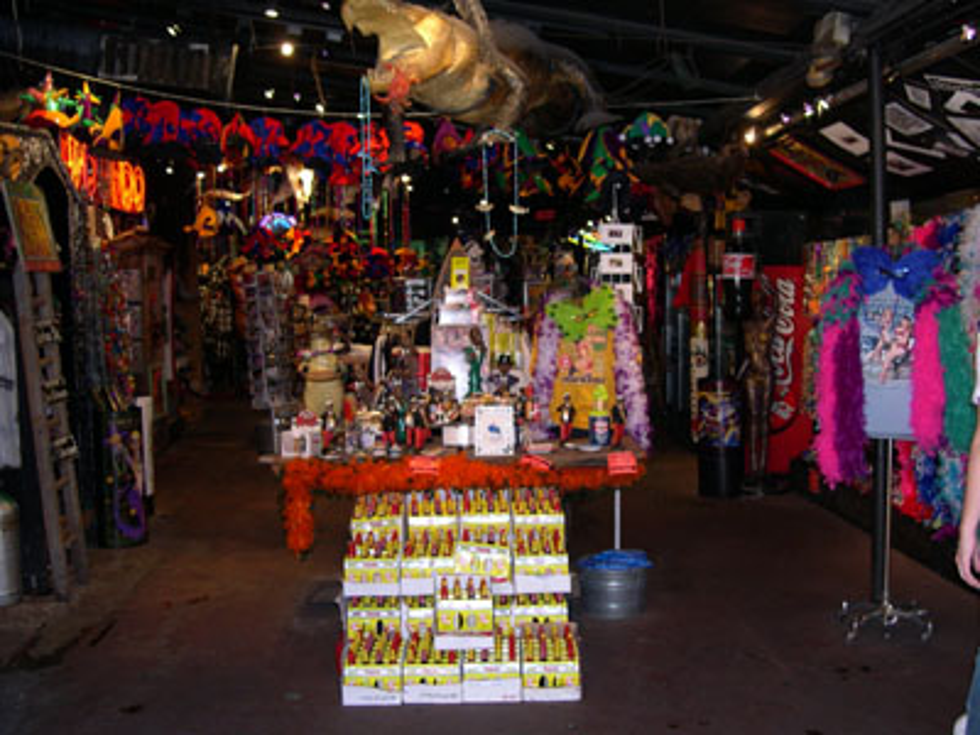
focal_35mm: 38
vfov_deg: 37.7
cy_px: 368
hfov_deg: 49.0
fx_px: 1076
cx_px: 490
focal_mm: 8
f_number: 2.8
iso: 200
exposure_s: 1/60
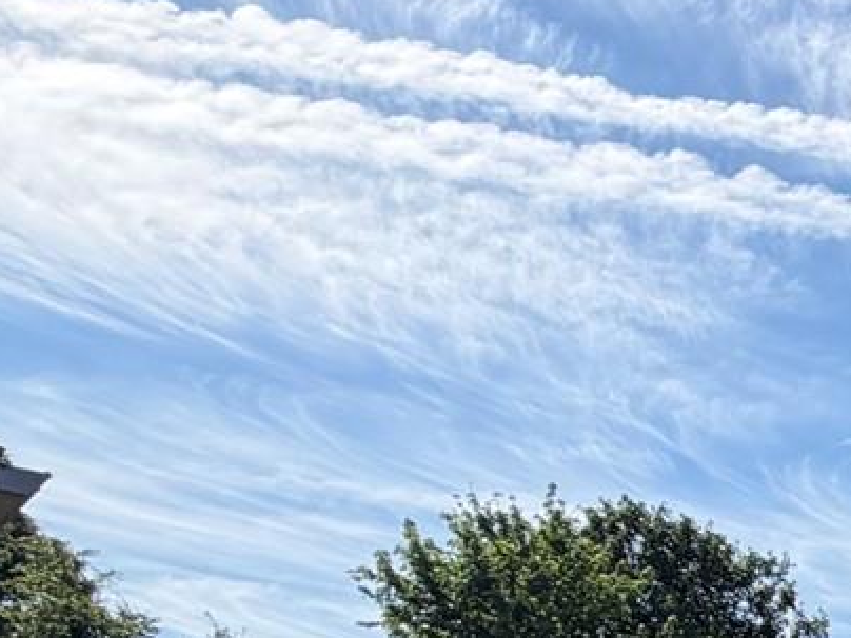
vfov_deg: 18.8
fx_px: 1745
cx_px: 1574
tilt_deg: +3.3
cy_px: 886
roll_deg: -2.5
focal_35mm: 71
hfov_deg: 19.5
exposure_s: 1/914
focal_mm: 2.22
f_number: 2.2
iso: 20
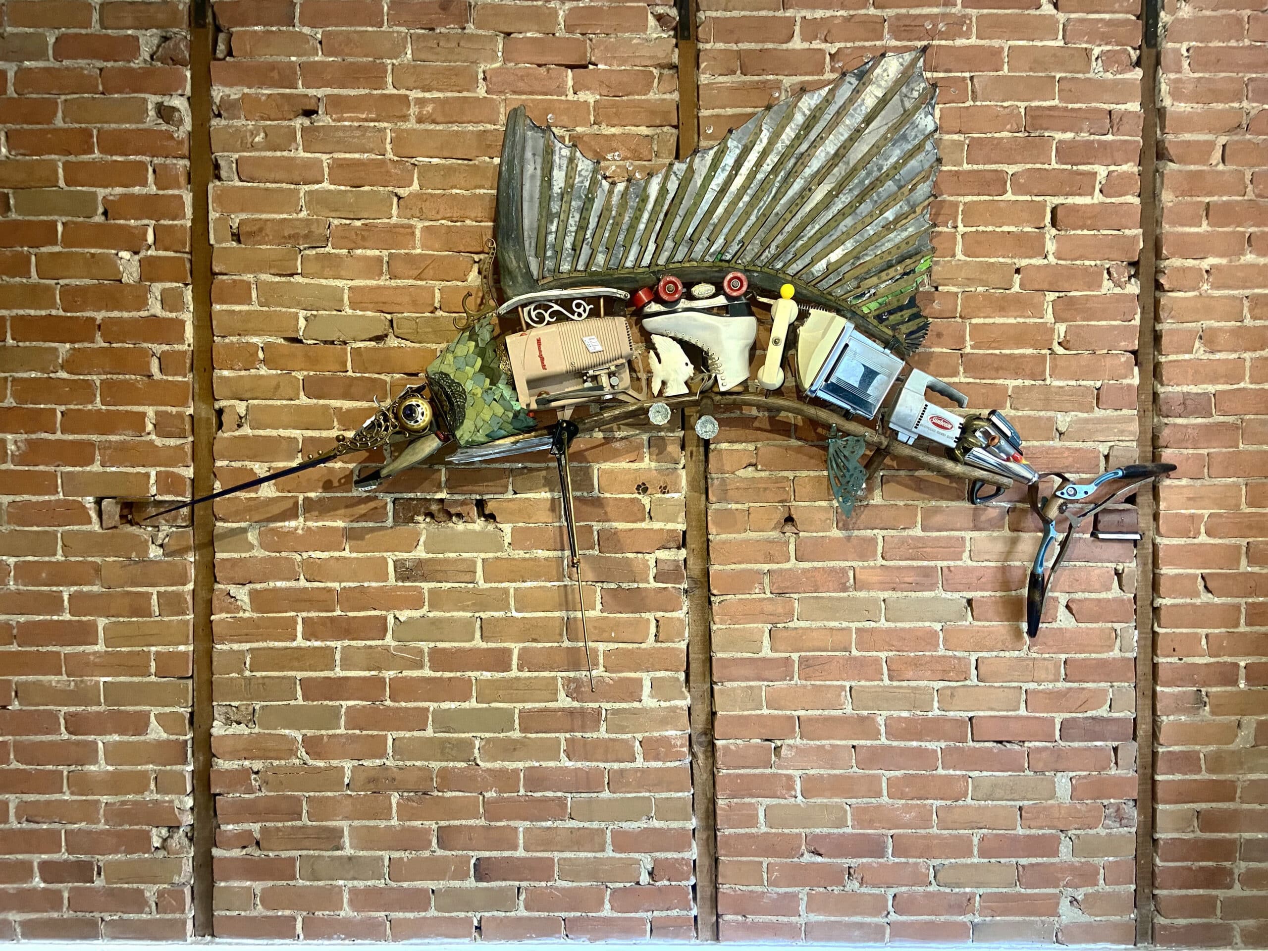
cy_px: 476
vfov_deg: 53.1
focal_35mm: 26
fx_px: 952
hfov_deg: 67.3
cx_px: 634
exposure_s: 1/60
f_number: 1.8
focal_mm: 4.25
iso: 200
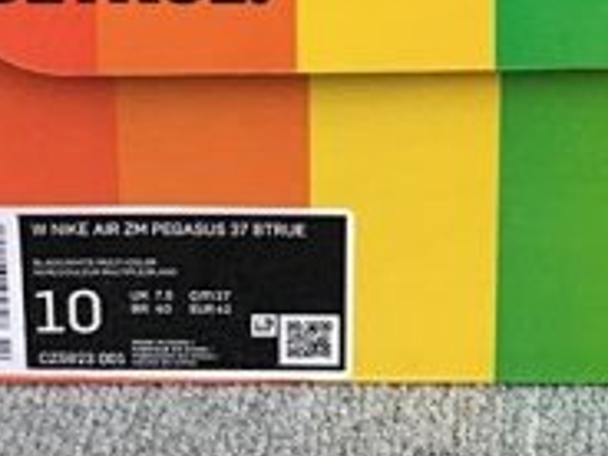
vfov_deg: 12.7
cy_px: -324
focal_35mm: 108
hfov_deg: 18.0
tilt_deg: -15.1
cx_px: 502
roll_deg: -0.9
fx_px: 1897
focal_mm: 3.3
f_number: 2.4
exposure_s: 1/195
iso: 25
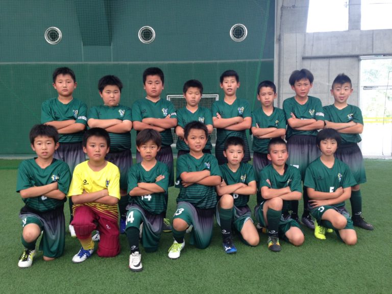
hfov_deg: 55.4
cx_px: 196
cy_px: 147
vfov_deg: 42.9
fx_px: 374
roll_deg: +0.1
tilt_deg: -2.5
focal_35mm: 33
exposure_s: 1/60
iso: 50
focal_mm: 4.12
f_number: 2.4
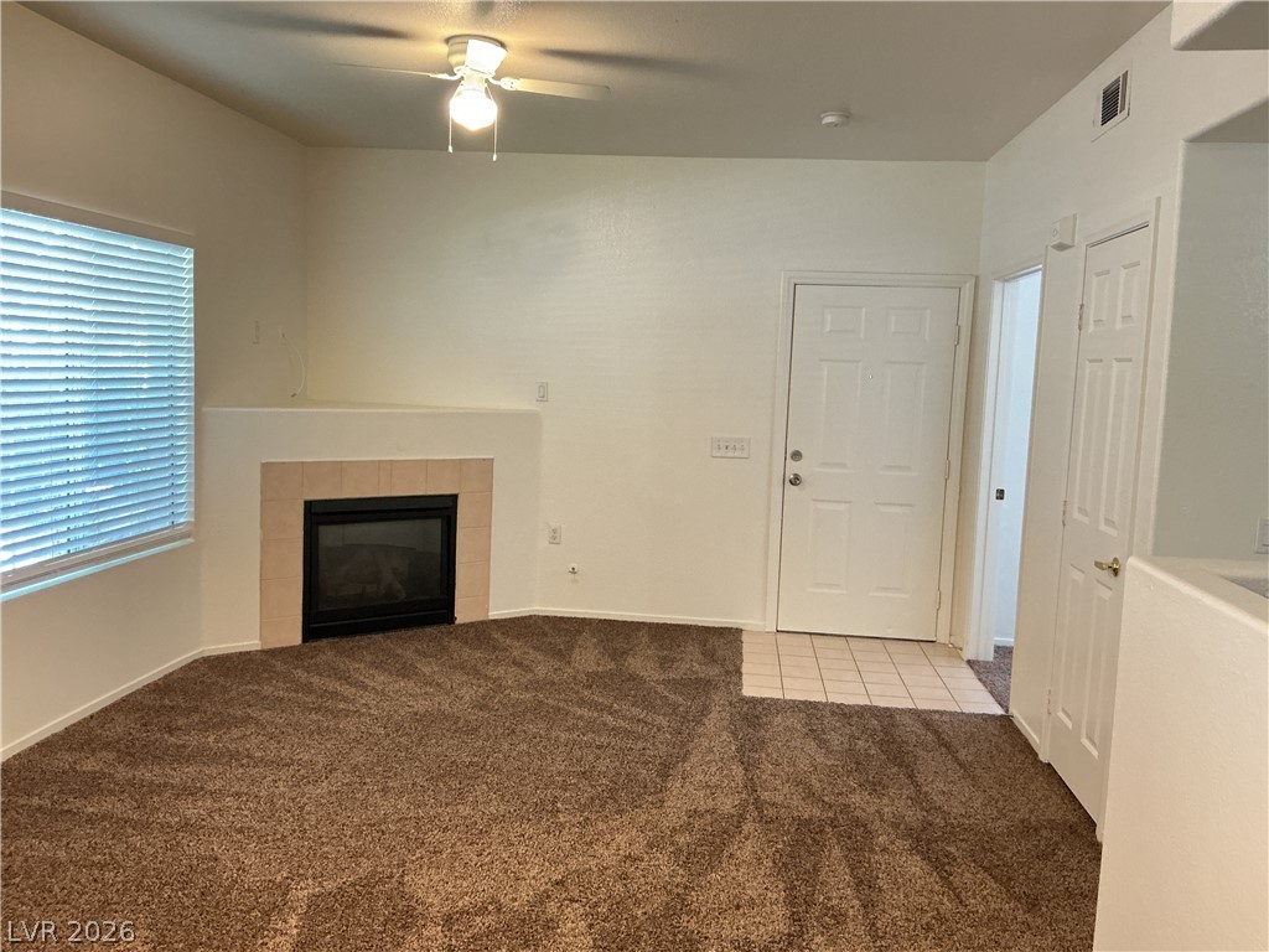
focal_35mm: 29
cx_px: 634
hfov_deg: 61.7
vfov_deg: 48.2
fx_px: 1063
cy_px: 476
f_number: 1.8
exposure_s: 1/40
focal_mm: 3
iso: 250
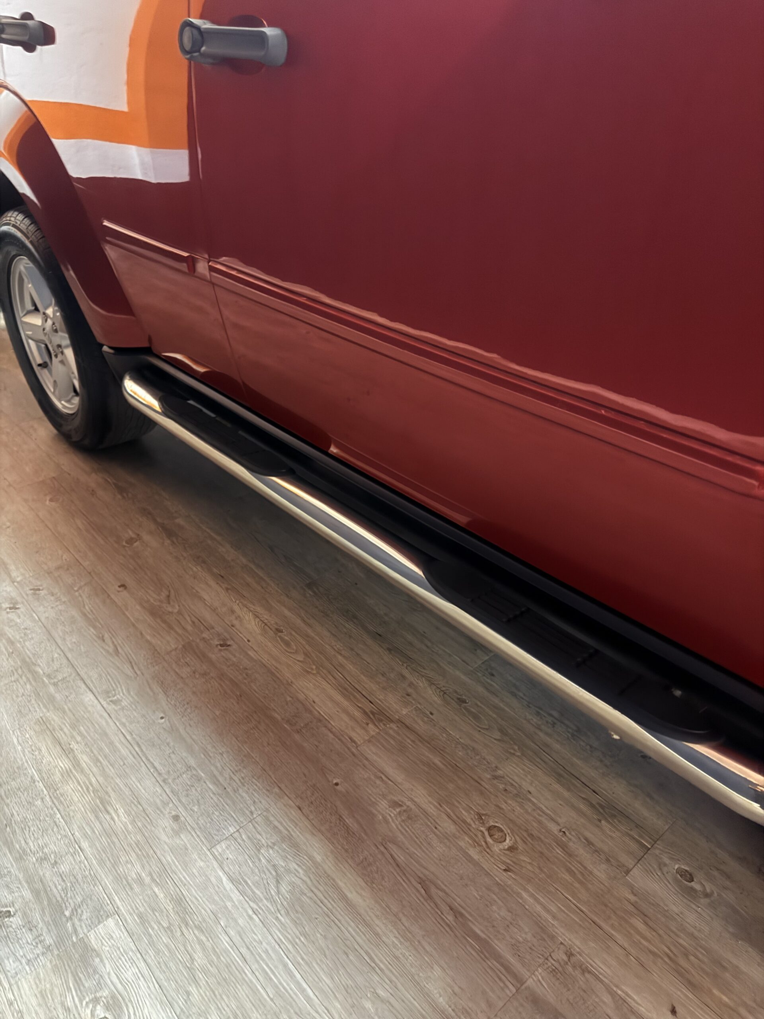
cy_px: 510
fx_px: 706
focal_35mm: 24
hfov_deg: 56.8
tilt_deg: -30.7
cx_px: 382
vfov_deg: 71.6
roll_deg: +0.0
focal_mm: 6.76
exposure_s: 1/25
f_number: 1.78
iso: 1600
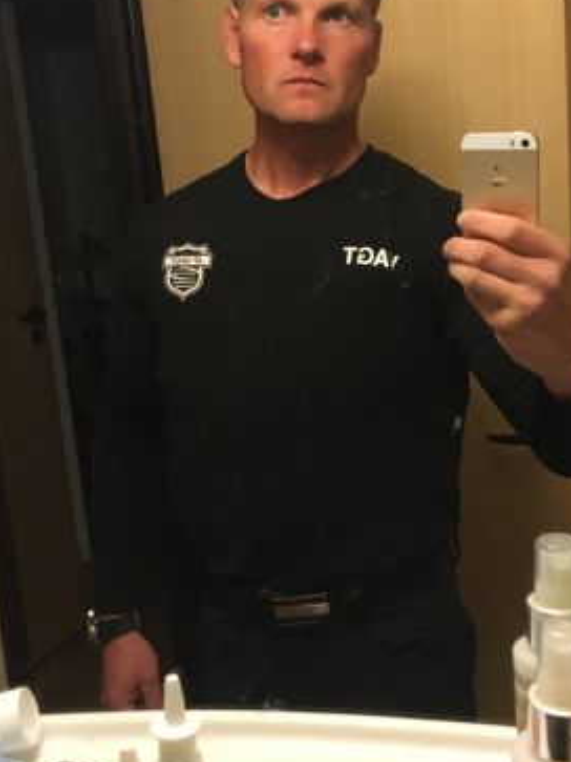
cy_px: 380
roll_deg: +4.1
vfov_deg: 39.7
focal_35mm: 48
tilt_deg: -12.6
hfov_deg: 30.2
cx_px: 332
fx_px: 1056
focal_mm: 4.15
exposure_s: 1/25
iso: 200
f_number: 2.2
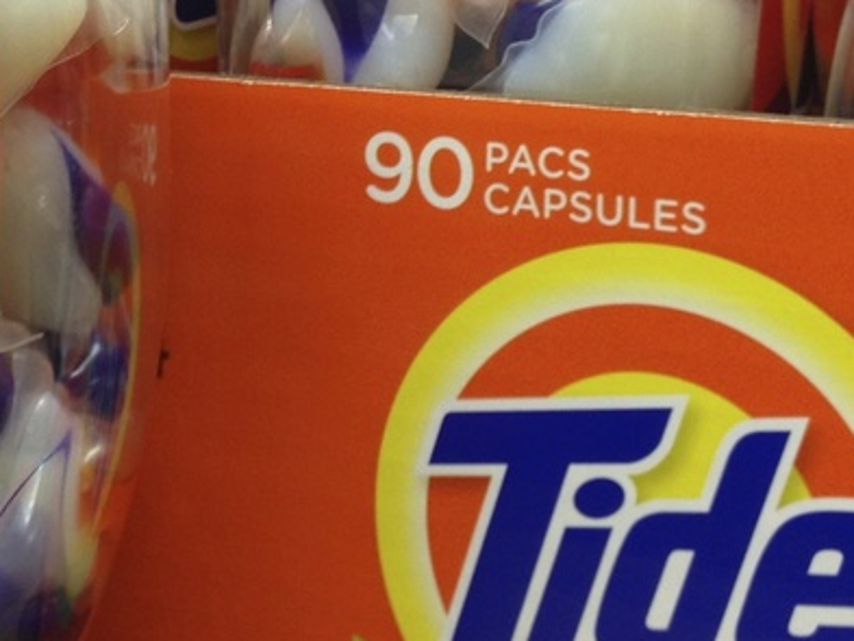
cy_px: 89
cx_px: -89
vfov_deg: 12.9
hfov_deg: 16.7
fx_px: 2813
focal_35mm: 114
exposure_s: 1/20
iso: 64
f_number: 2.4
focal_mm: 4.28
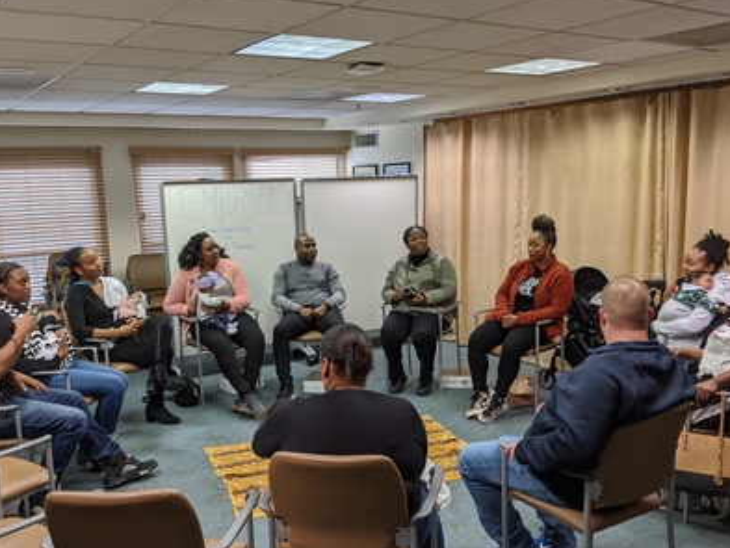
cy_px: 294
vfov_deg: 42.9
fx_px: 696
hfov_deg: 55.3
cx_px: 351
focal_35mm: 33
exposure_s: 1/60
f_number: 1.8
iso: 84
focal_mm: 4.44
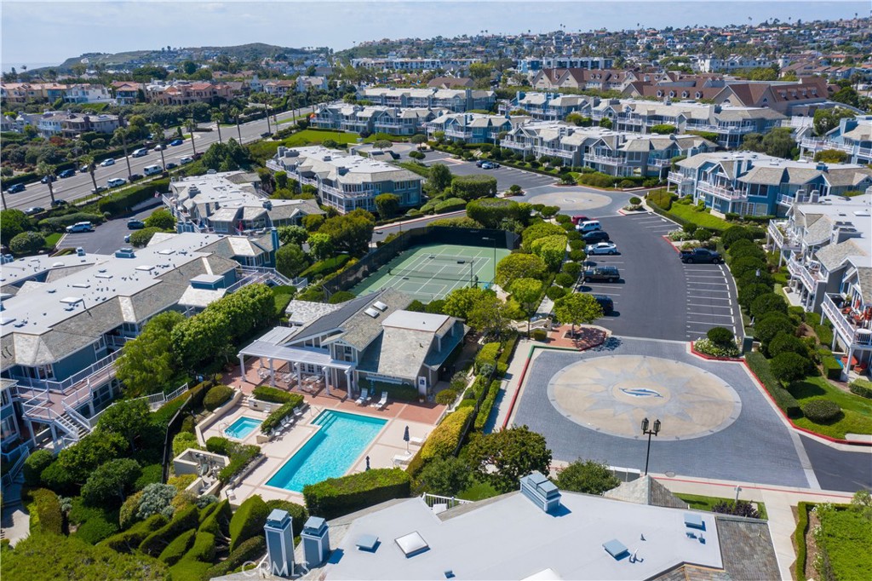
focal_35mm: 28
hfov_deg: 65.5
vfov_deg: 46.4
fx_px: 678
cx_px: 436
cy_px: 290
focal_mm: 10.26
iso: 100
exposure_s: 1/500
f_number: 6.3
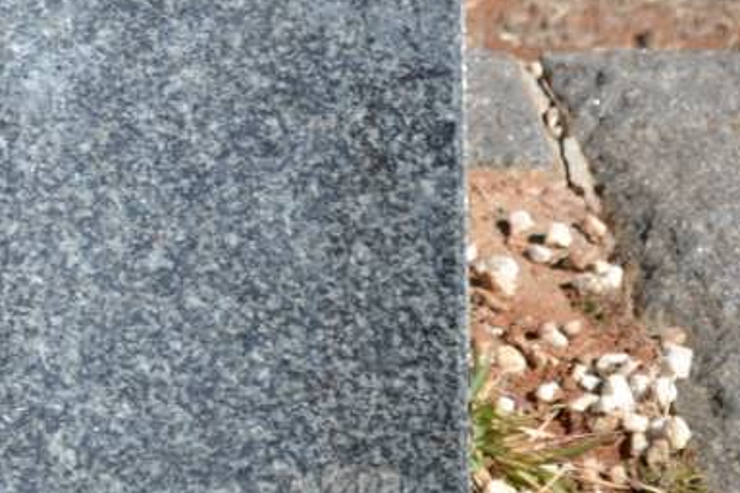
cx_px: -233
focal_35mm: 258
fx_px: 5294
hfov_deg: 7.9
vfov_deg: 5.3
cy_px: -44
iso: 140
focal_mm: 55
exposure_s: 1/125
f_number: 5.6
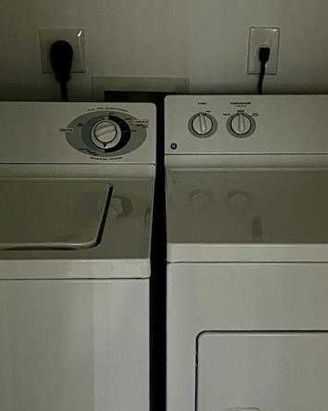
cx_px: 180
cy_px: 155
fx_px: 826
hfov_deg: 22.5
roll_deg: -0.7
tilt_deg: -13.9
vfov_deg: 27.8
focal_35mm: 68
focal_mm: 5.7
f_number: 1.5
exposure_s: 1/25
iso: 1000
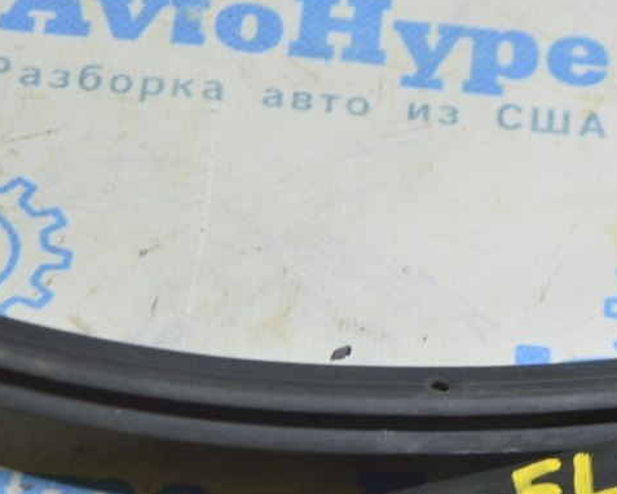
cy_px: 395
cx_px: 614
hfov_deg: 12.6
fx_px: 2759
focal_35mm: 151
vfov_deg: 10.2
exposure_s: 1/20
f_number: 5.6
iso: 400
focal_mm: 50
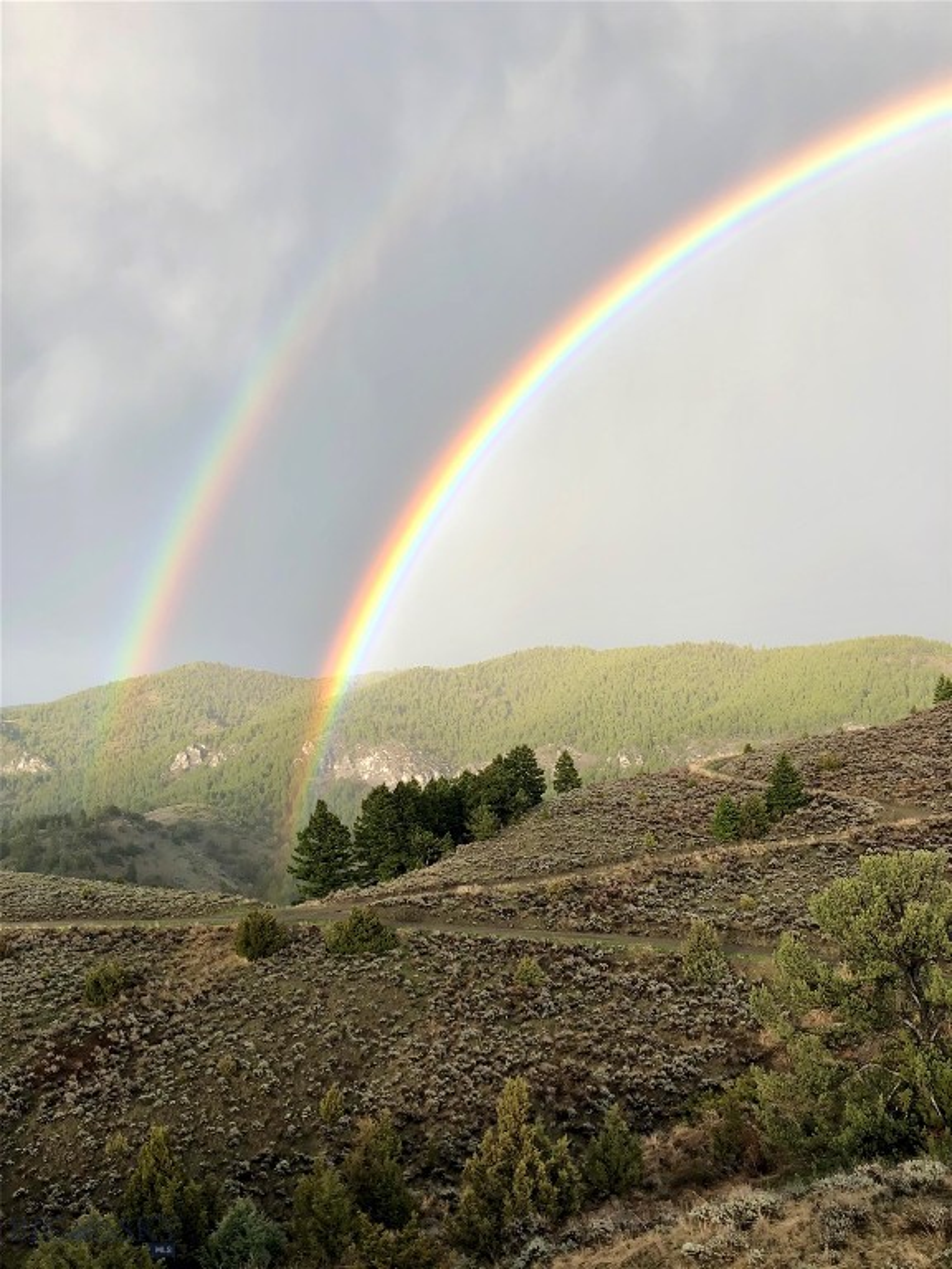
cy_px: 634
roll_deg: -0.2
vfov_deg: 63.4
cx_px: 476
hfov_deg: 49.7
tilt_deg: +7.8
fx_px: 1027
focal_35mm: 28
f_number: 1.8
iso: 20
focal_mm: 3.99
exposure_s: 1/256
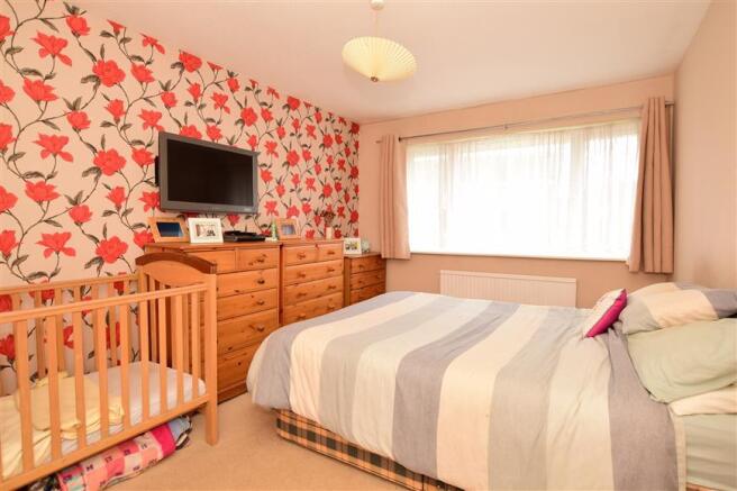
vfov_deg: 67.4
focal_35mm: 18
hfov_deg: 90.0
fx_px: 368
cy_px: 246
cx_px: 368
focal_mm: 12
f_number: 6.3
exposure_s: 1/80
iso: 400
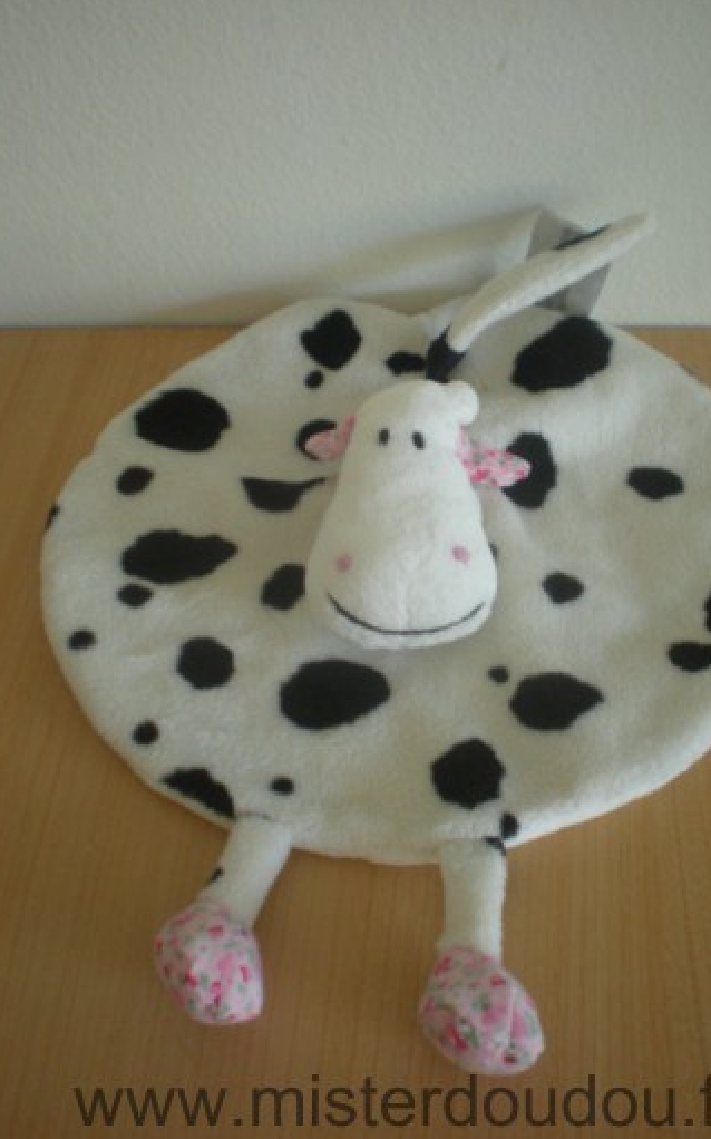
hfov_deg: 31.2
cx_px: 406
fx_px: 1272
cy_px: 566
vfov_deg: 48.2
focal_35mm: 41
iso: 200
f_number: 3.1
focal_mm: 6.3
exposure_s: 1/28.6
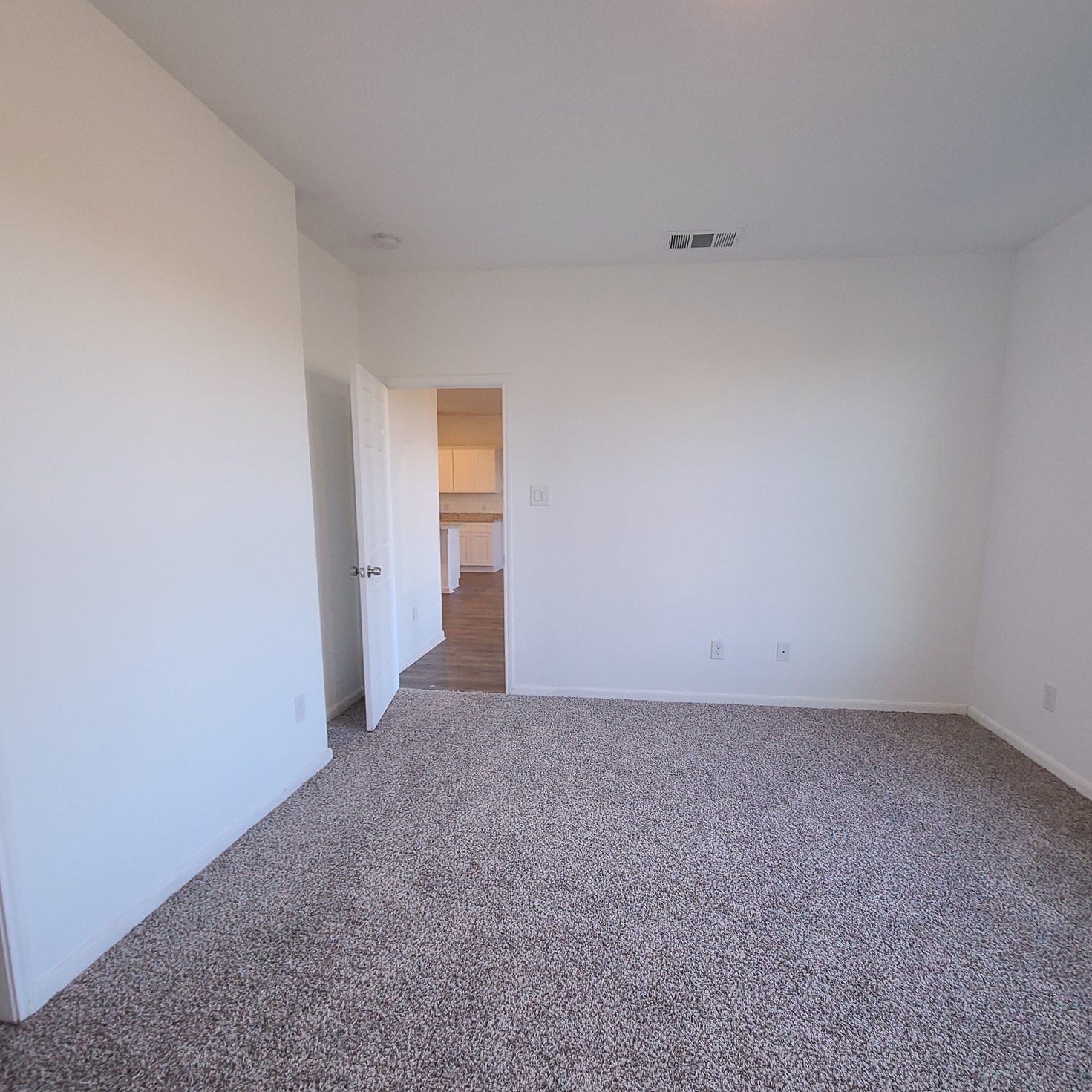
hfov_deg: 87.4
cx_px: 562
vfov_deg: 87.3
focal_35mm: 16
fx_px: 571
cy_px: 583
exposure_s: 1/60
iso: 100
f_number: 2.2
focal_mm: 2.2
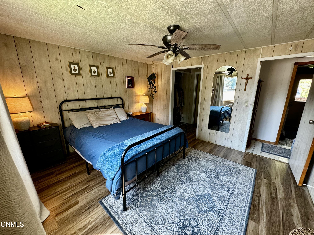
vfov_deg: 85.7
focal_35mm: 14
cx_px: 157
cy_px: 118
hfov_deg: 102.1
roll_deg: +0.1
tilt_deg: -13.8
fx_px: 127
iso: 200
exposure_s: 1/60
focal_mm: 2.22
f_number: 2.2
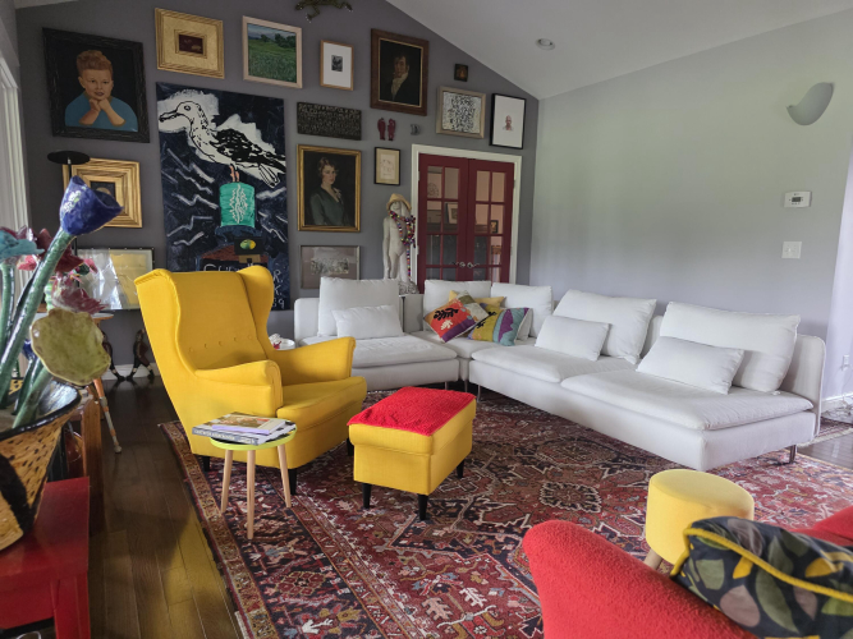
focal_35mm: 23
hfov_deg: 73.9
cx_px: 426
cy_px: 320
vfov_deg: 58.9
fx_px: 567
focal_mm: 6.3
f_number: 1.7
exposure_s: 1/120
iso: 640
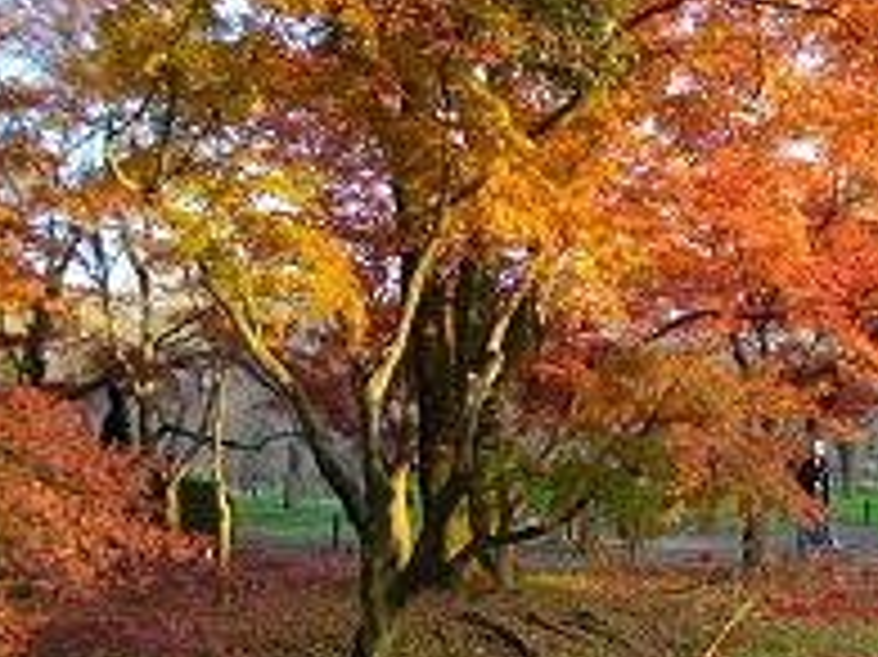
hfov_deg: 28.9
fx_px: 1622
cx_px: 817
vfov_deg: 22.7
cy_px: 472
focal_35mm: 64
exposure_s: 1/125
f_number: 2.9
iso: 200
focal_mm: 5.7
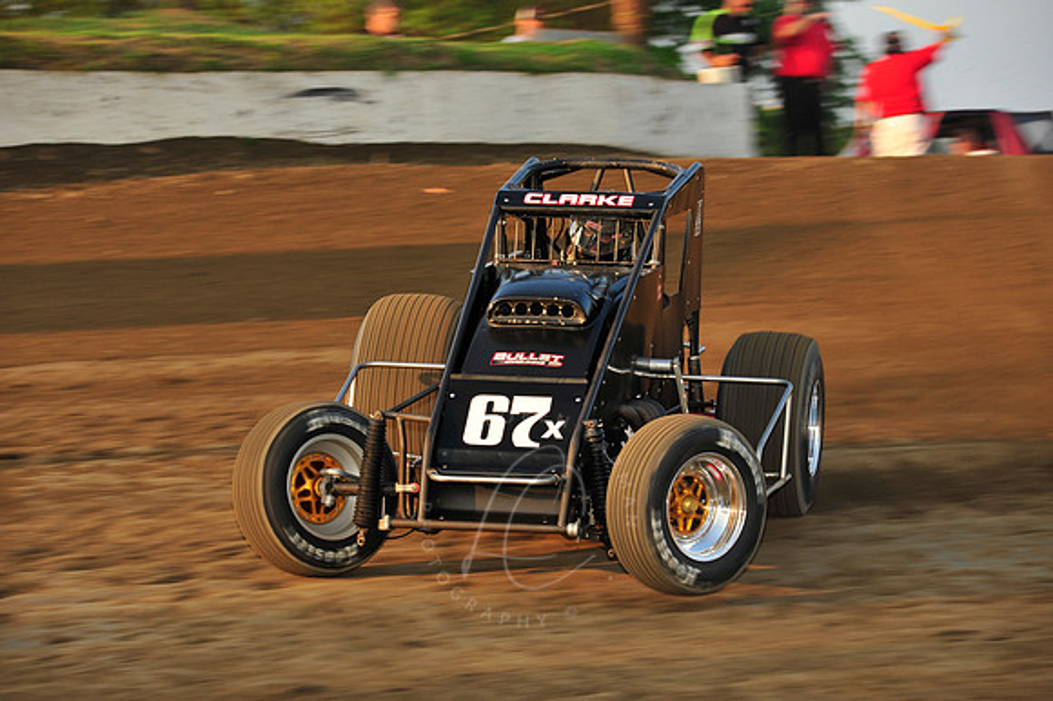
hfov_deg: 13.3
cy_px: 350
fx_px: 4531
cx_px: 526
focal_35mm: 155
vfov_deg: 8.8
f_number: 8
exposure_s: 1/320
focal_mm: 155
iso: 400
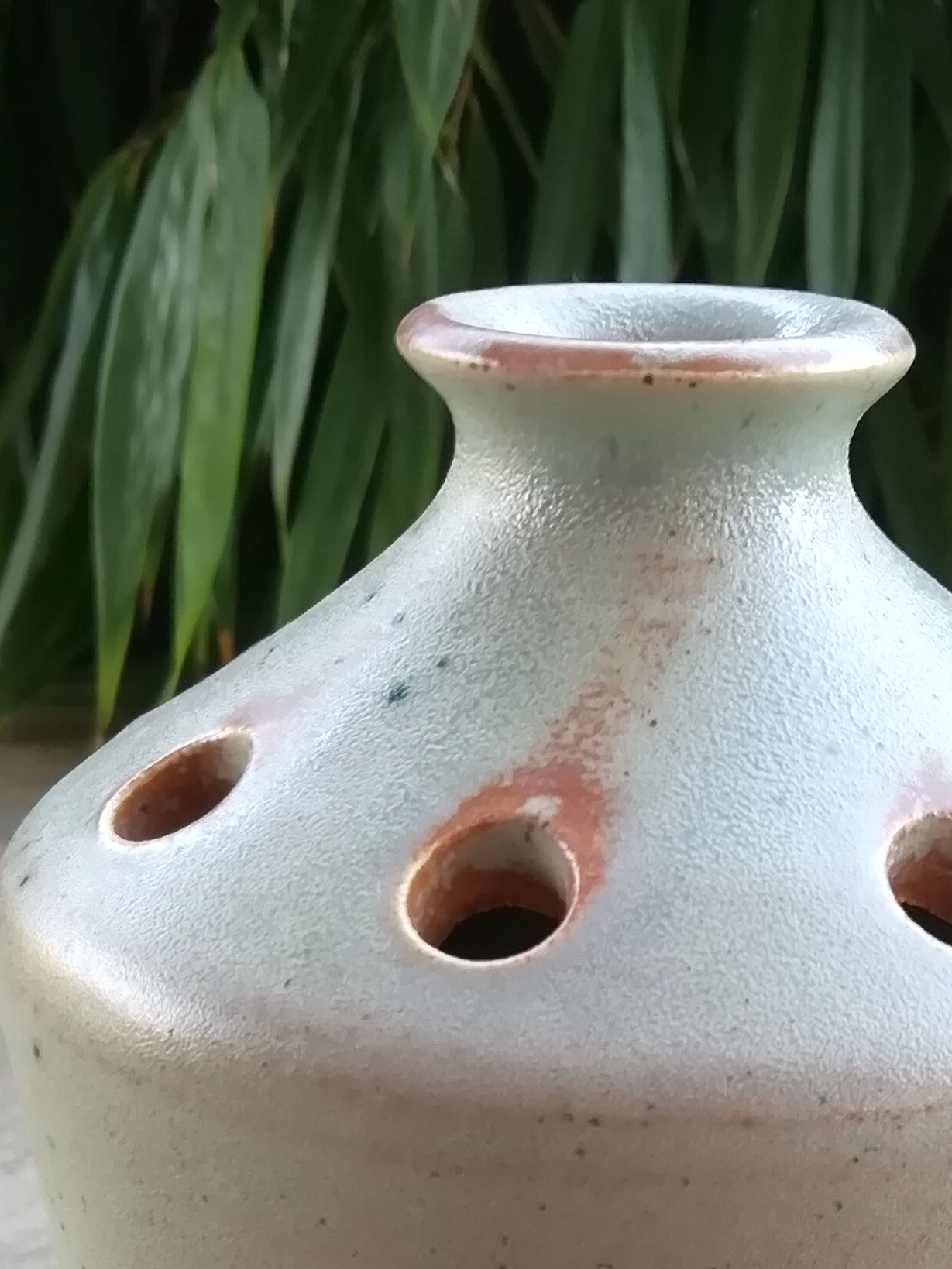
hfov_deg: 22.1
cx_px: 703
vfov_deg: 27.1
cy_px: 1369
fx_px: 2420
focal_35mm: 66
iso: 64
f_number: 2.2
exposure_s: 1/50
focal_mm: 3.21
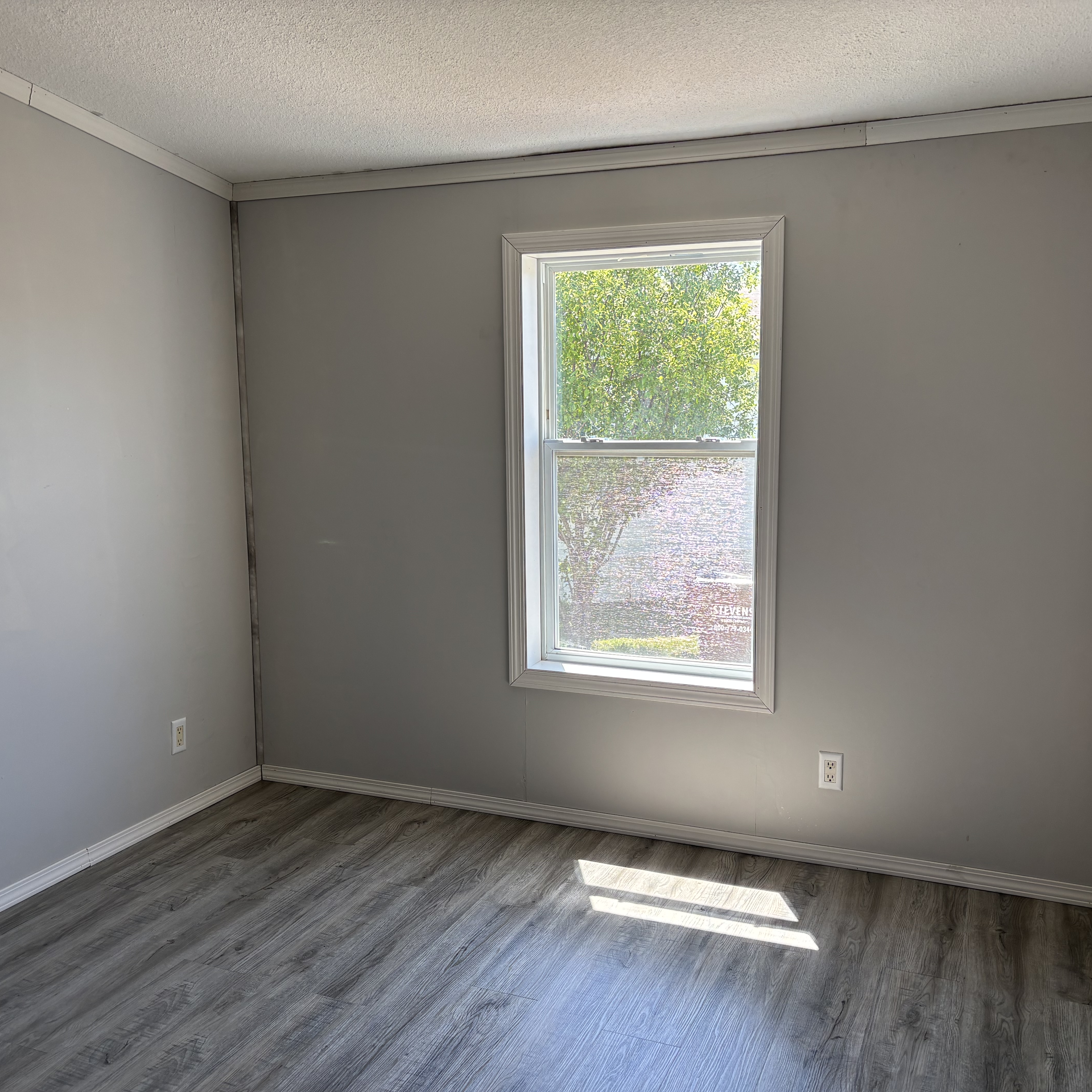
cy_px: 552
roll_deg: +0.7
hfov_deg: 52.5
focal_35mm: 31
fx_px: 1106
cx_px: 520
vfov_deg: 52.5
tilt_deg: -9.4
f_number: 1.6
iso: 64
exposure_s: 1/166
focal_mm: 5.96
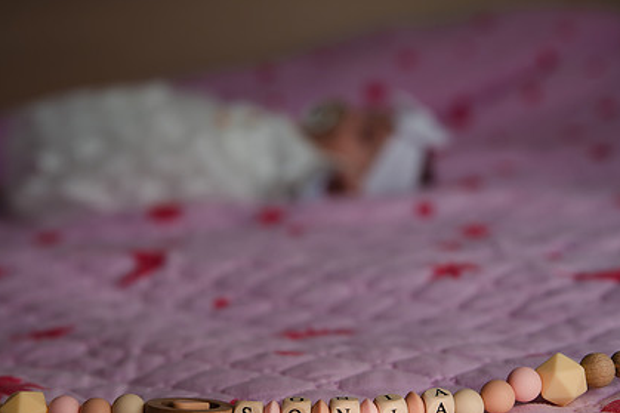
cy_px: 258
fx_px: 1239
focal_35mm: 72
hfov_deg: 28.0
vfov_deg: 18.9
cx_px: 247
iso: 100
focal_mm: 52
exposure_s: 1/250
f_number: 4.5
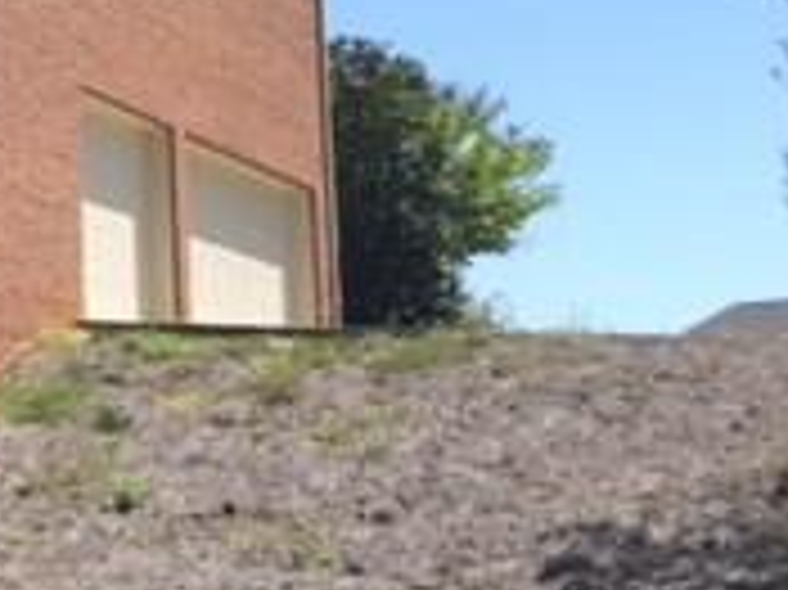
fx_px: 2411
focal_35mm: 106
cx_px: -644
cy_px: -27
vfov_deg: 13.7
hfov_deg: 15.8
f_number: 2.2
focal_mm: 4.15
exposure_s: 1/1099
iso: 32
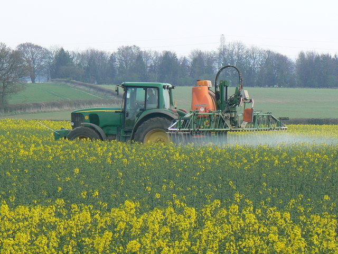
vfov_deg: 6.9
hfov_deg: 9.2
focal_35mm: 215
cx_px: 169
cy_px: 127
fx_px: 2099
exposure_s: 1/160
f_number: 5.6
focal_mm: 26.2
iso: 80
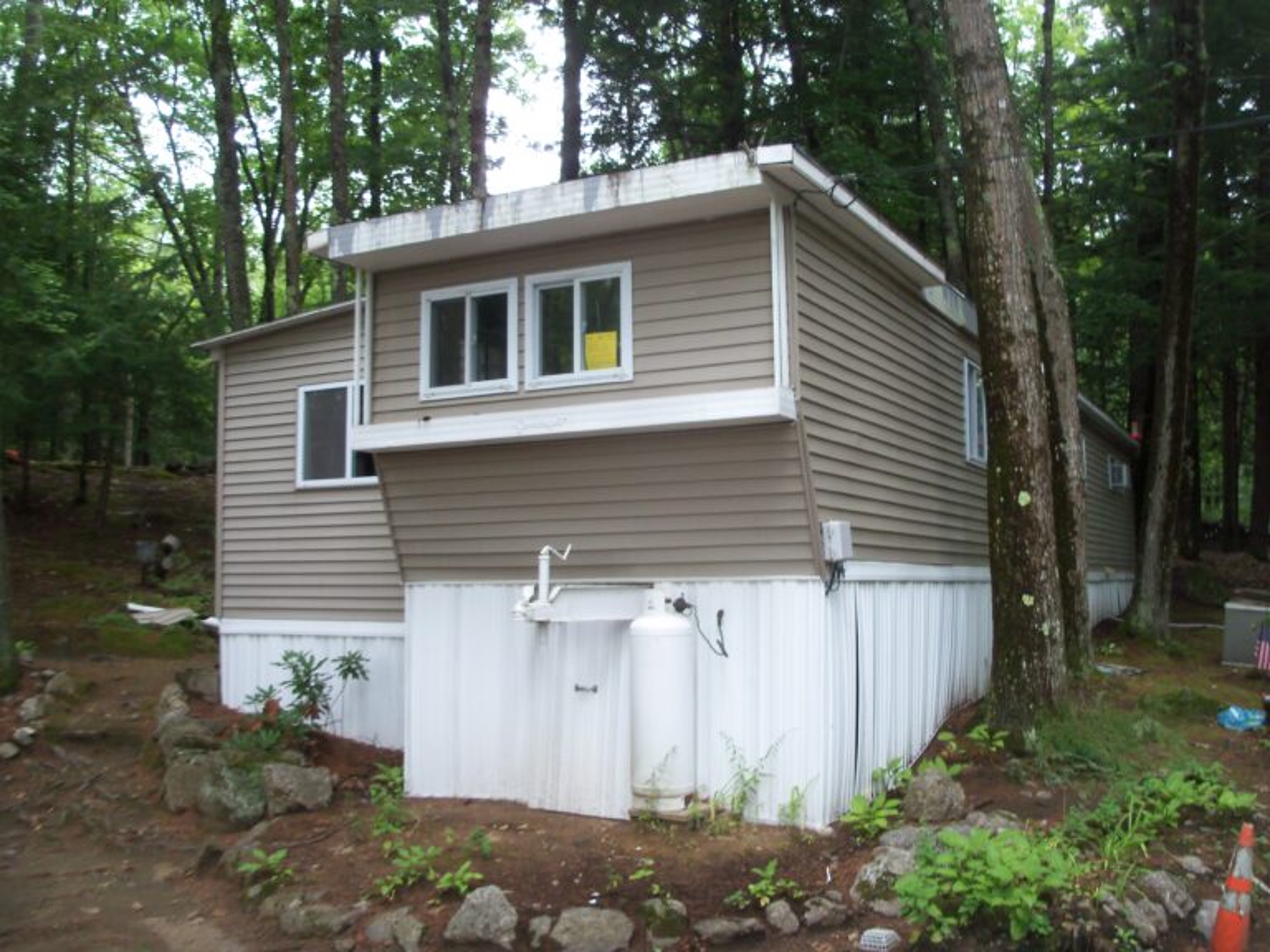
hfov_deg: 52.6
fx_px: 1284
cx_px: 635
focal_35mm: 35
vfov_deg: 40.7
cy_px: 476
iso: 64
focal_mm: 6.3
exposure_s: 1/60
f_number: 3
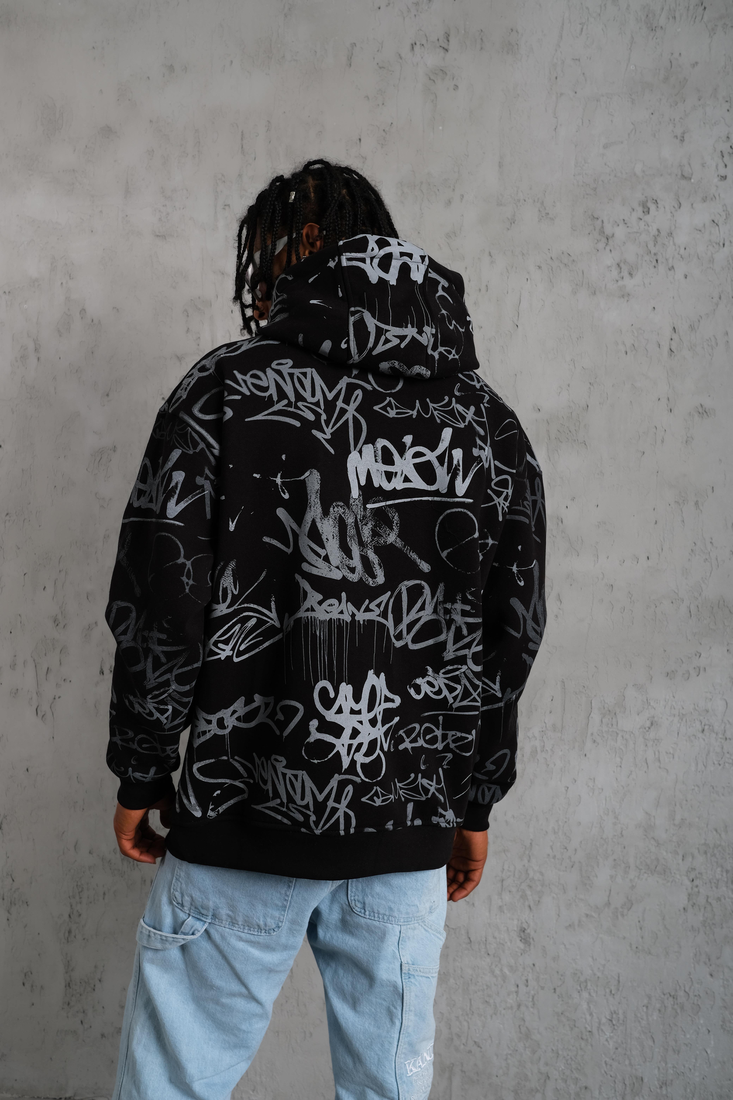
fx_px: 1069
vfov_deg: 54.4
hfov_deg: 37.9
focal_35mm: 35
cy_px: 550
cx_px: 366
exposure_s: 1/160
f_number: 5
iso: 160
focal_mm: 23
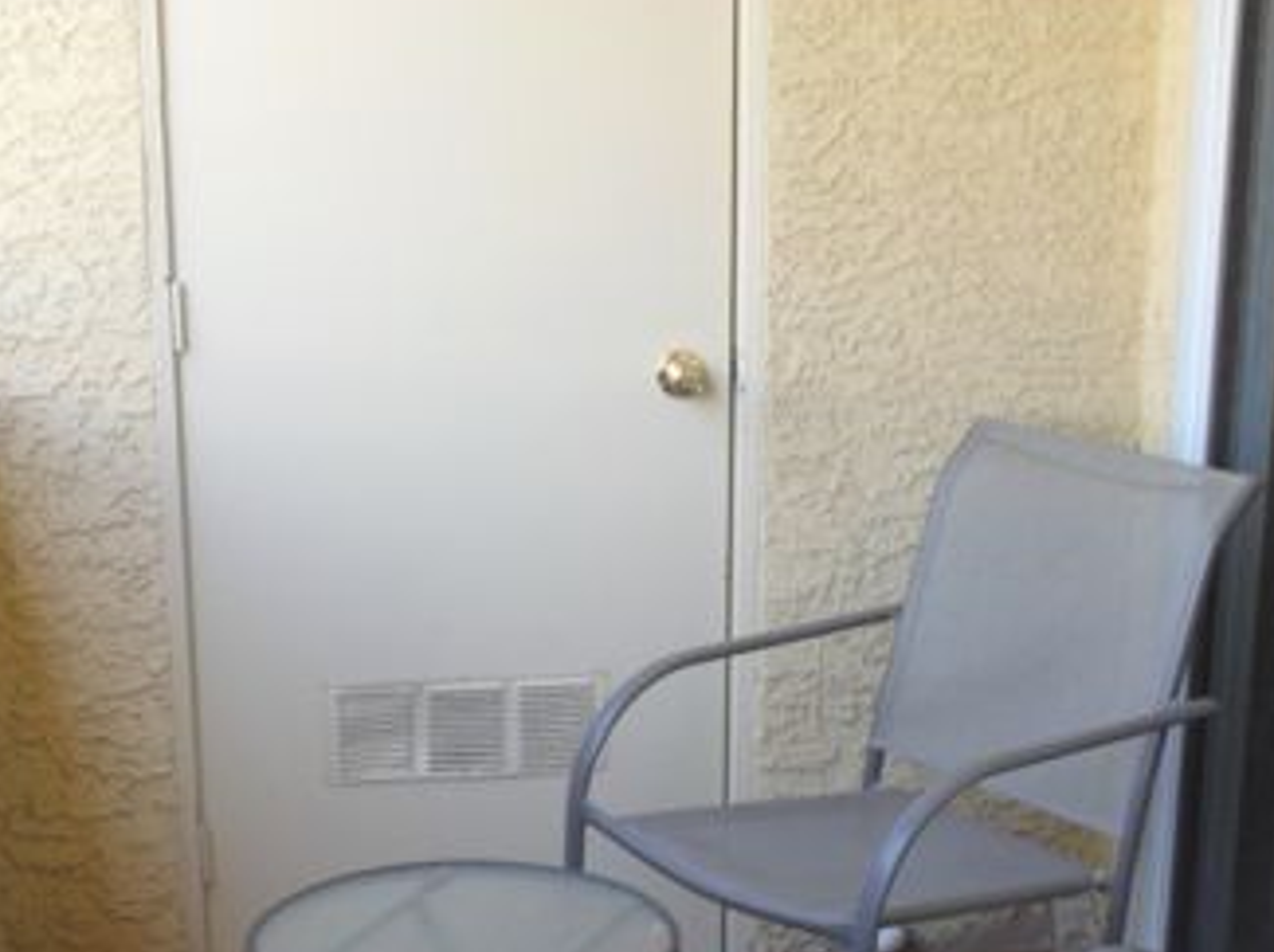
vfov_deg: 20.7
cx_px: 517
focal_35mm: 69
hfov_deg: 28.1
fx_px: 2537
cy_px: 925
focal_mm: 6.3
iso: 80
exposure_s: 1/60
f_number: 3
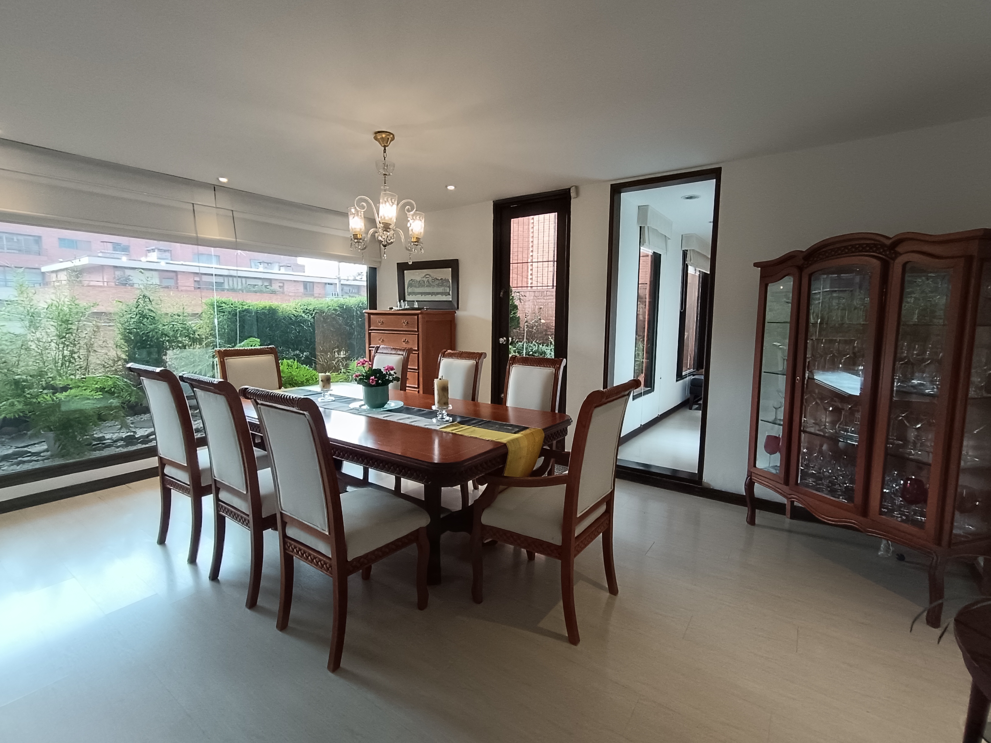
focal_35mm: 16
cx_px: 496
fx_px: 458
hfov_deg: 94.5
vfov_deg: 78.1
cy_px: 372
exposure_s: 1/60
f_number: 2.2
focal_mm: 1.66
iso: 268
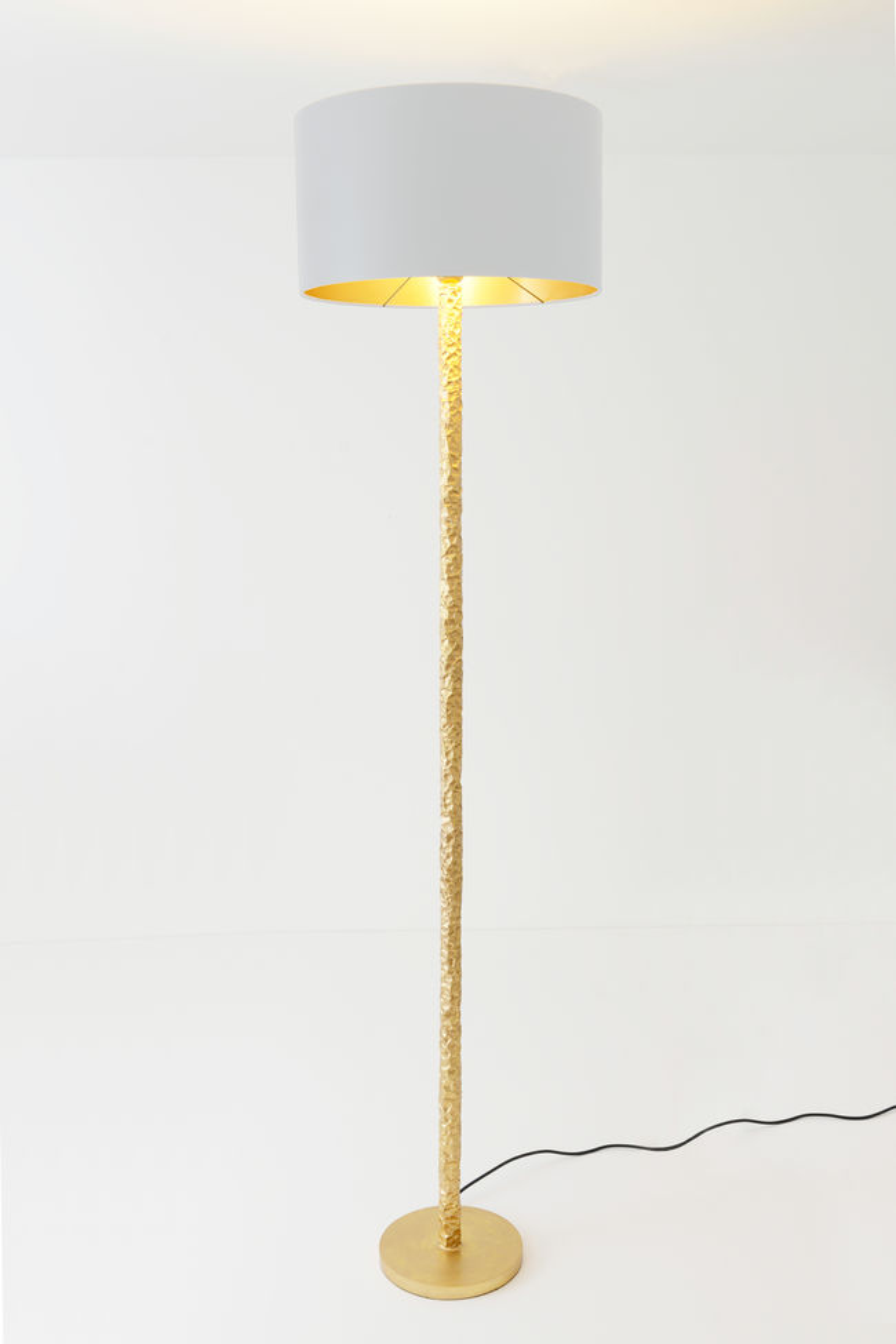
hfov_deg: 36.9
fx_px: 1344
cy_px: 672
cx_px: 448
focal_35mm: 36
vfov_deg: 53.1
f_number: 8
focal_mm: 36
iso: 100
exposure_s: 1/4
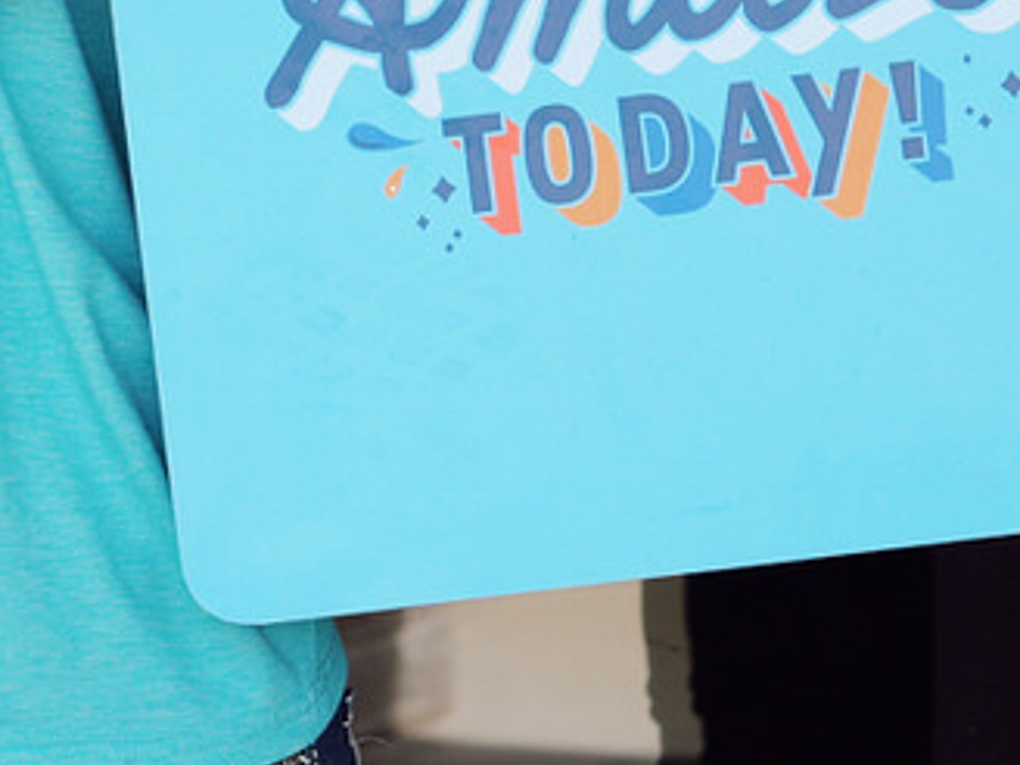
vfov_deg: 5.0
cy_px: -278
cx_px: -124
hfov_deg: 6.7
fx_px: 8634
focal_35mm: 293
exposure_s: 1/200
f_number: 4
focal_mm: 50
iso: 100
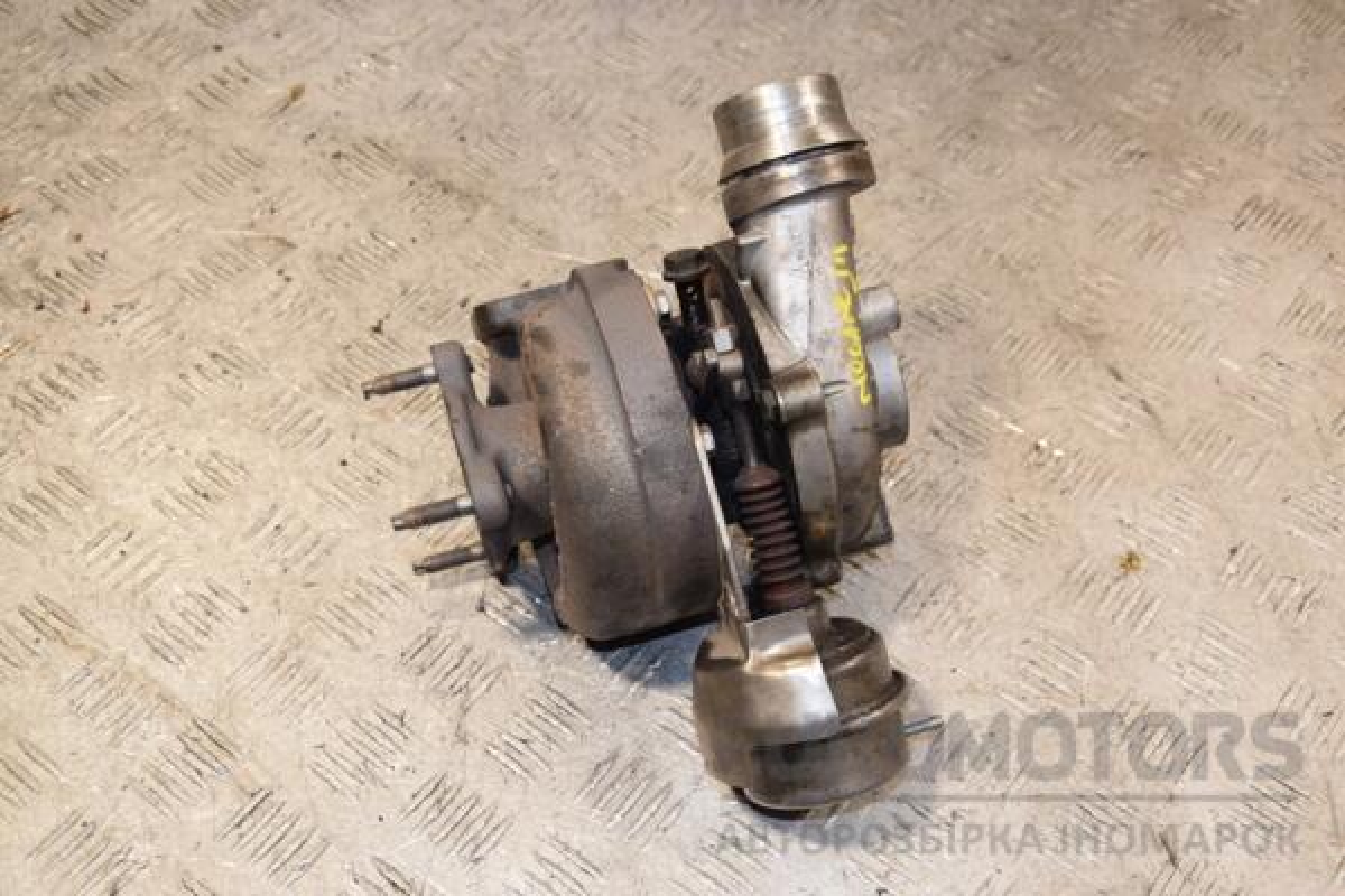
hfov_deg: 41.1
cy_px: 448
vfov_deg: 28.1
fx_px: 1793
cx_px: 672
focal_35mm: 48
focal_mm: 32
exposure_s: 1/200
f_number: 6.3
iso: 800
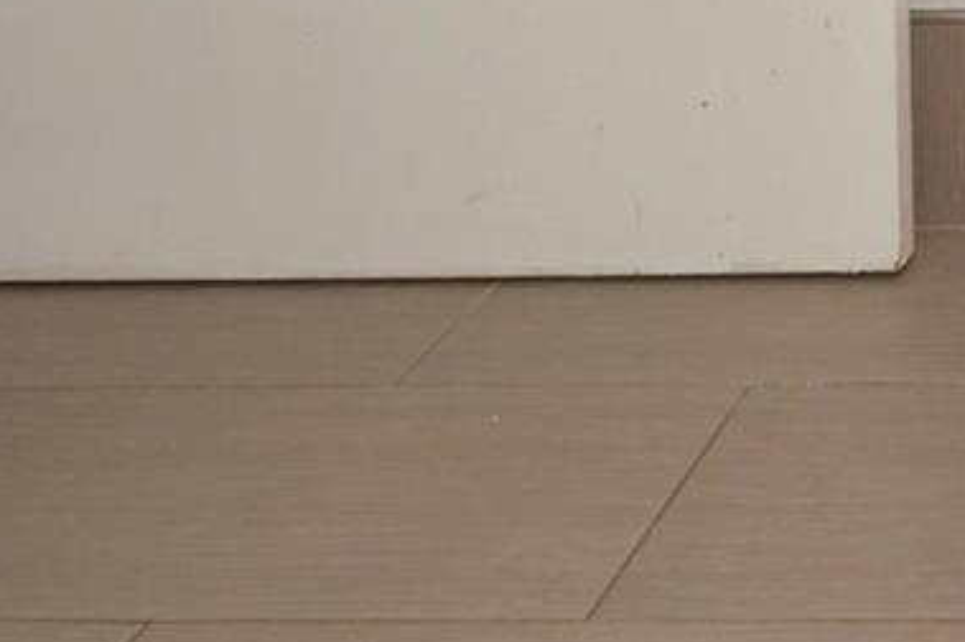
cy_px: -636
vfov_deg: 14.8
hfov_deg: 20.2
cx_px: 1683
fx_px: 2035
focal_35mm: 76
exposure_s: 1/100
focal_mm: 12
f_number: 10
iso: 400
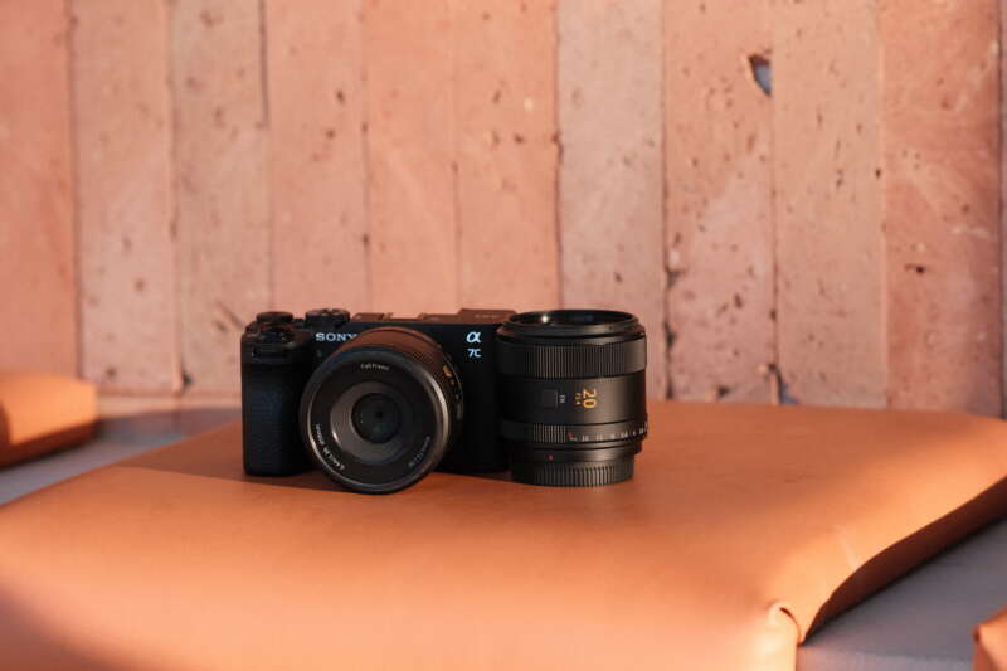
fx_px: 3579
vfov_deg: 10.7
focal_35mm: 128
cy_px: 336
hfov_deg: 16.0
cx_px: 504
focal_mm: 85
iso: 1600
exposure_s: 1/1000
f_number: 3.6
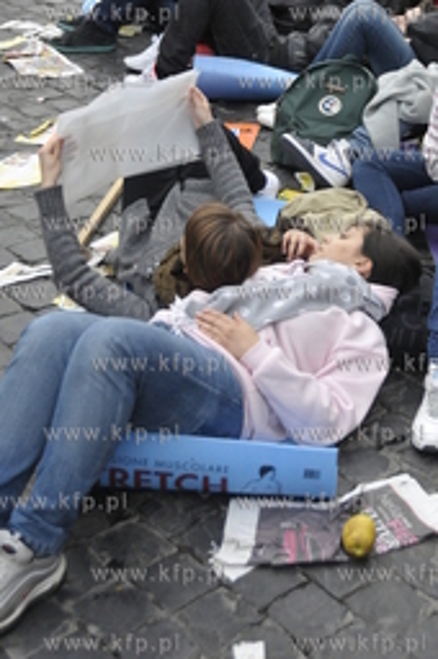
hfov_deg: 18.6
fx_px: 1332
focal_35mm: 73
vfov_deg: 27.4
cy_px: 149
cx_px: 322
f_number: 4
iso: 1250
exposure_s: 1/250
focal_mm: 31
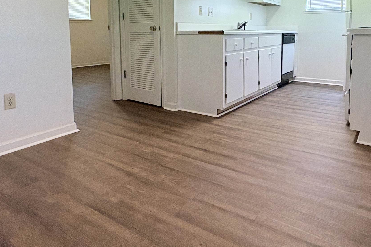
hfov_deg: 66.8
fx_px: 278
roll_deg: -0.1
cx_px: 220
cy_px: 55
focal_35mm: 27
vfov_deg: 45.8
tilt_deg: -4.2
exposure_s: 1/120
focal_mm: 2.22
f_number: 2.2
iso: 250
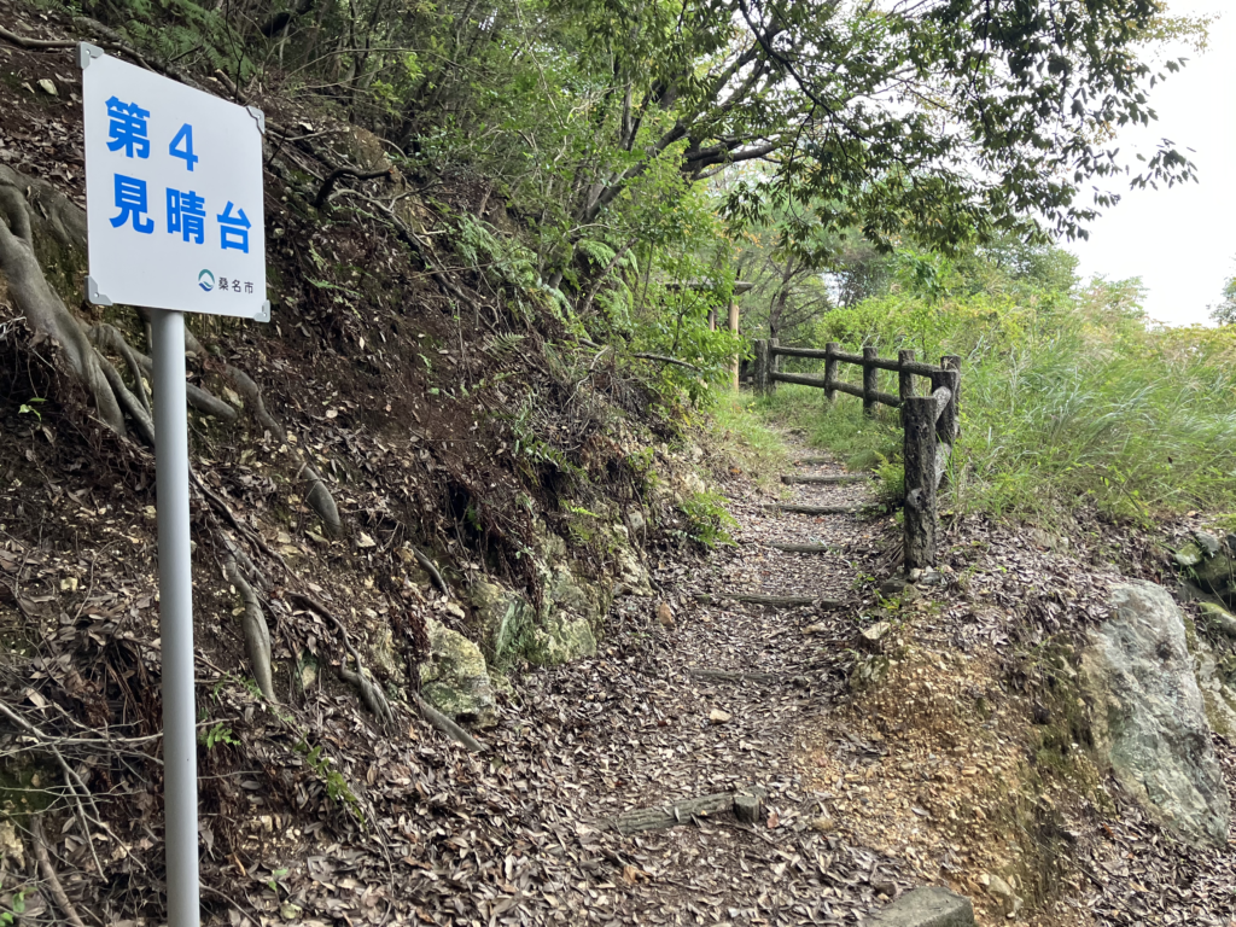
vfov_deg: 49.7
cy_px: 464
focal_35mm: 28
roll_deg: -0.5
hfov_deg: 63.4
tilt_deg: -3.0
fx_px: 1000
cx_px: 618
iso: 80
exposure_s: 1/106
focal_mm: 3.99
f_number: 1.8
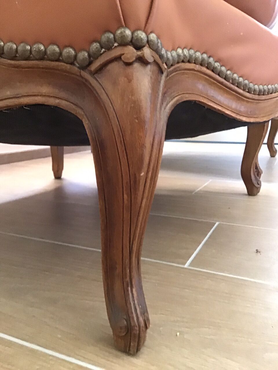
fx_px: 332
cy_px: 185
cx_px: 139
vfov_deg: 58.4
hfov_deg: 45.4
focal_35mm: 31
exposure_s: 1/17
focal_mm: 3.3
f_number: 2.4
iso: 800
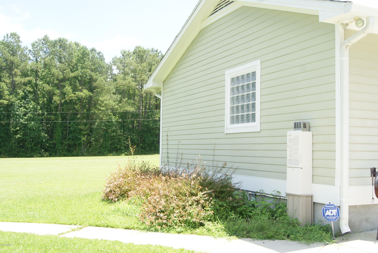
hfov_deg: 49.5
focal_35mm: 39
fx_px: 410
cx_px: 189
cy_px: 126
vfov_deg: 34.3
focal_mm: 26
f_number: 8
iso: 100
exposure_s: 1/160
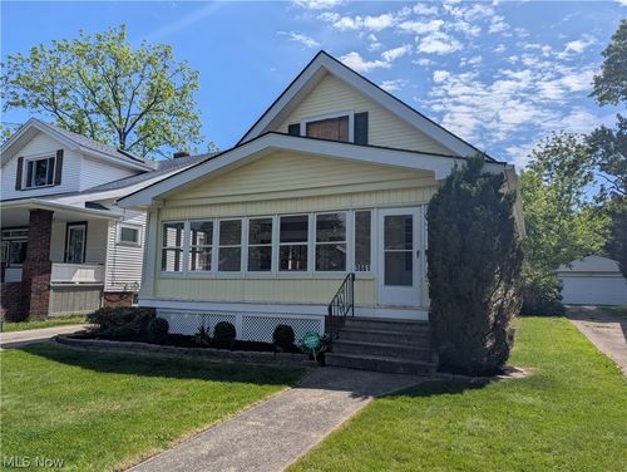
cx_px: 314
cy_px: 236
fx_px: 435
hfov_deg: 71.5
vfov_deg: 56.9
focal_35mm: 24
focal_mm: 6.81
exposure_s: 1/3650
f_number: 1.85
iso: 46
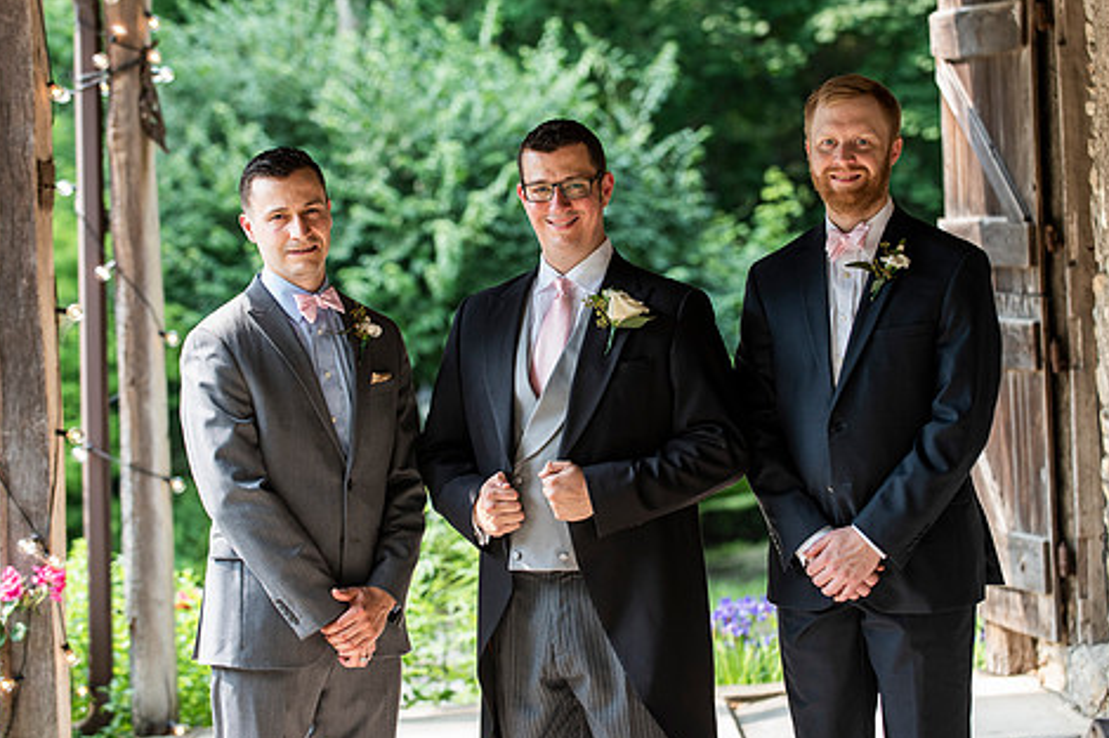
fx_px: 3880
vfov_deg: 10.9
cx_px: 578
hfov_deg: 16.3
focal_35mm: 126
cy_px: 319
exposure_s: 1/320
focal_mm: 102
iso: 400
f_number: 3.5
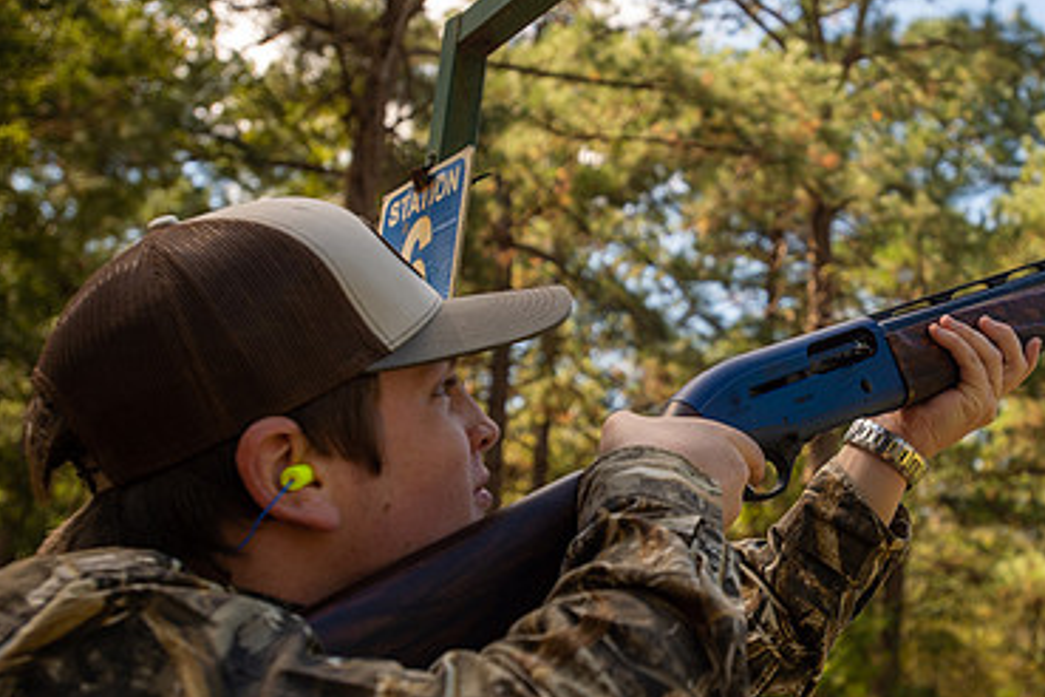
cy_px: 351
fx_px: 1596
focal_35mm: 55
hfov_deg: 35.6
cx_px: 765
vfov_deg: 24.6
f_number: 4.5
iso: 80
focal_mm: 35
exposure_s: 1/320
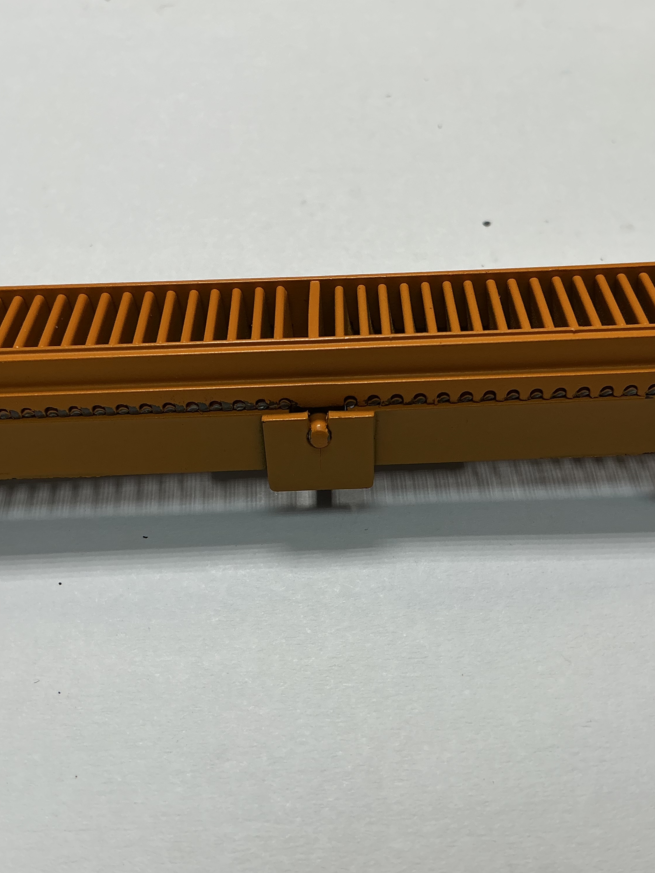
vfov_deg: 47.9
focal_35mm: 39
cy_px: 434
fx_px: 984
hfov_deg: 36.8
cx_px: 341
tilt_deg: -54.7
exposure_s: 1/188
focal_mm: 3
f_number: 1.8
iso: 20
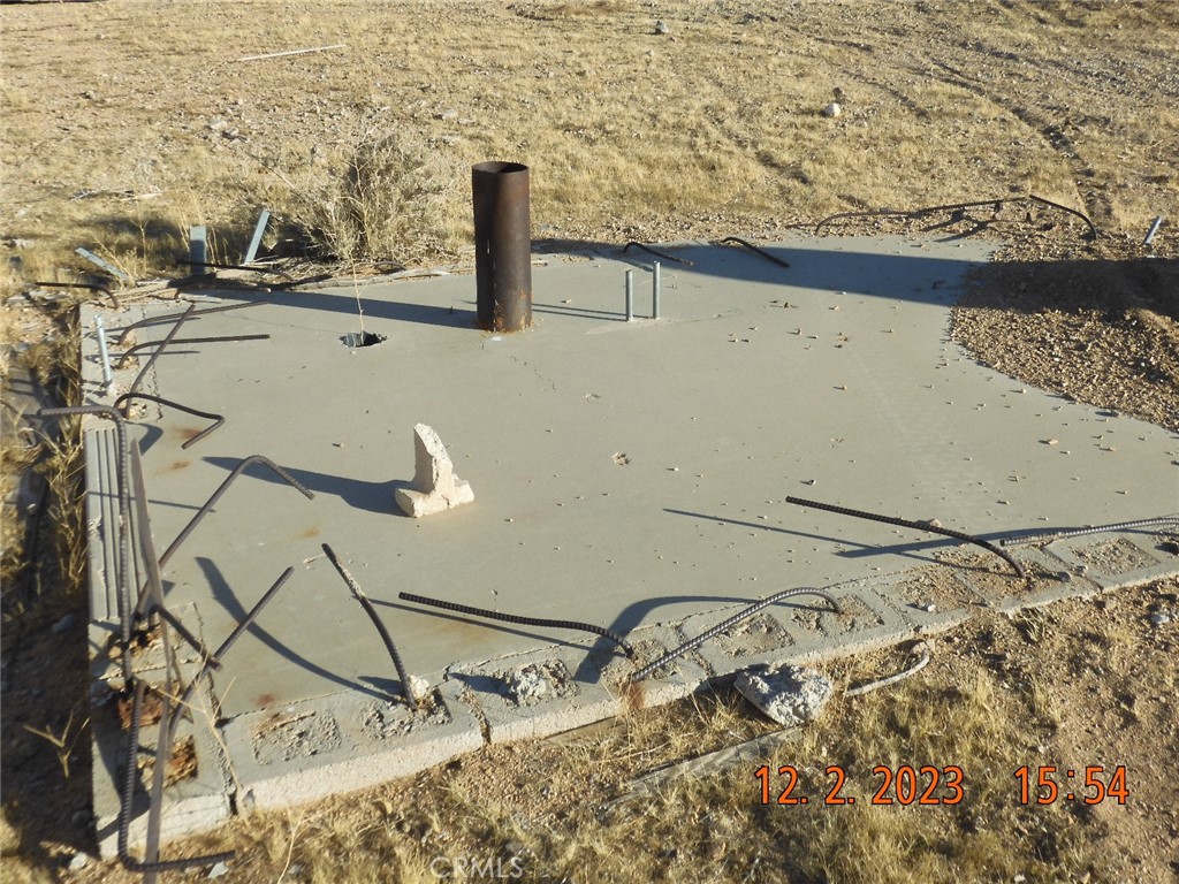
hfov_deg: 49.0
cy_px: 442
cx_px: 590
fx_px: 1294
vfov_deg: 37.7
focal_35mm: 38
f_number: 4
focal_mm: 6.8
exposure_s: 1/800
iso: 100
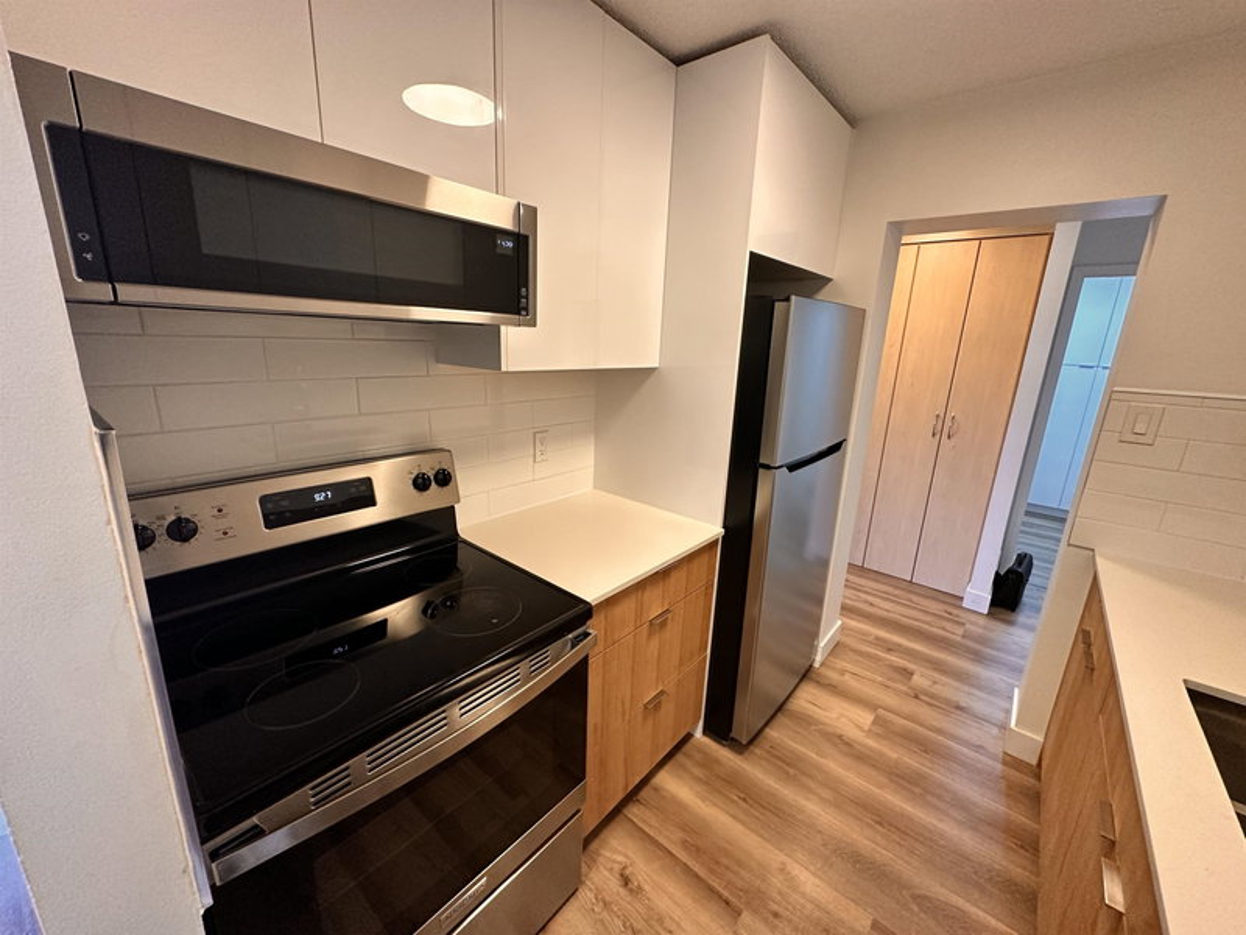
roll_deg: -2.3
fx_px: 504
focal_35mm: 14
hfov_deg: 102.1
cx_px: 623
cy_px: 468
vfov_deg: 85.7
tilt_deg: -13.9
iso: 320
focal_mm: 2.22
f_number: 2.2
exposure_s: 1/120
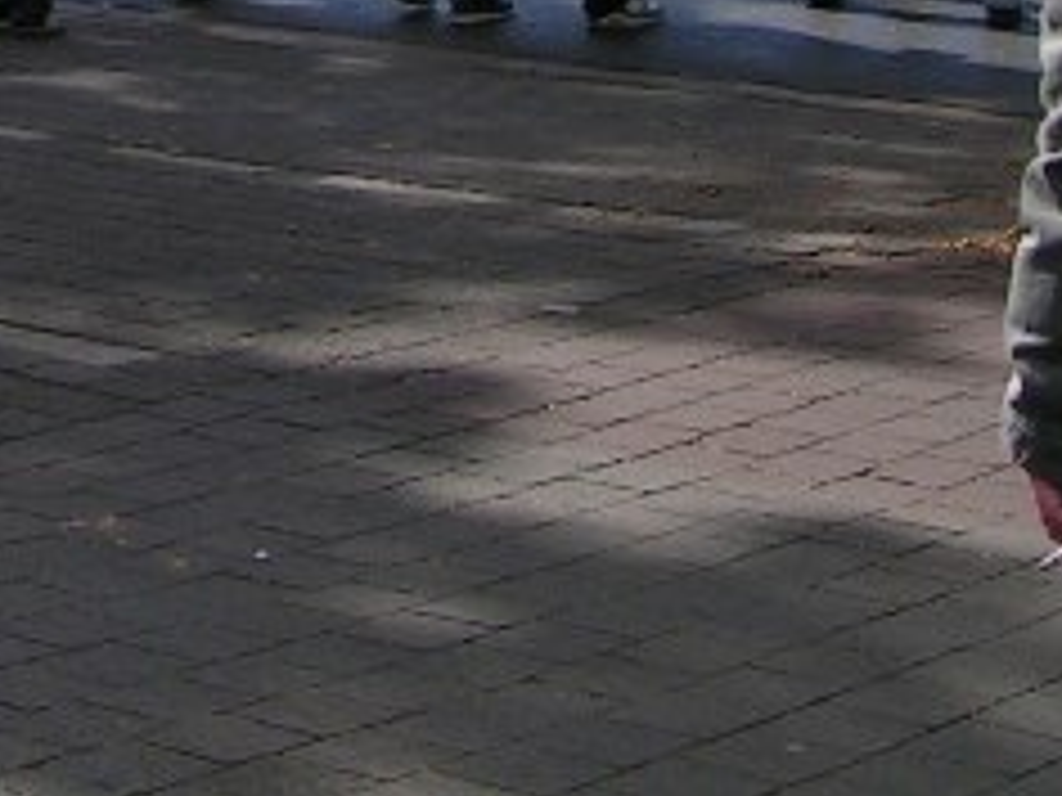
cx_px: -4
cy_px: -549
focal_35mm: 129
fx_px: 3958
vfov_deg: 10.9
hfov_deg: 15.0
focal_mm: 5.8
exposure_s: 1/500
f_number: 5.6
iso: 50
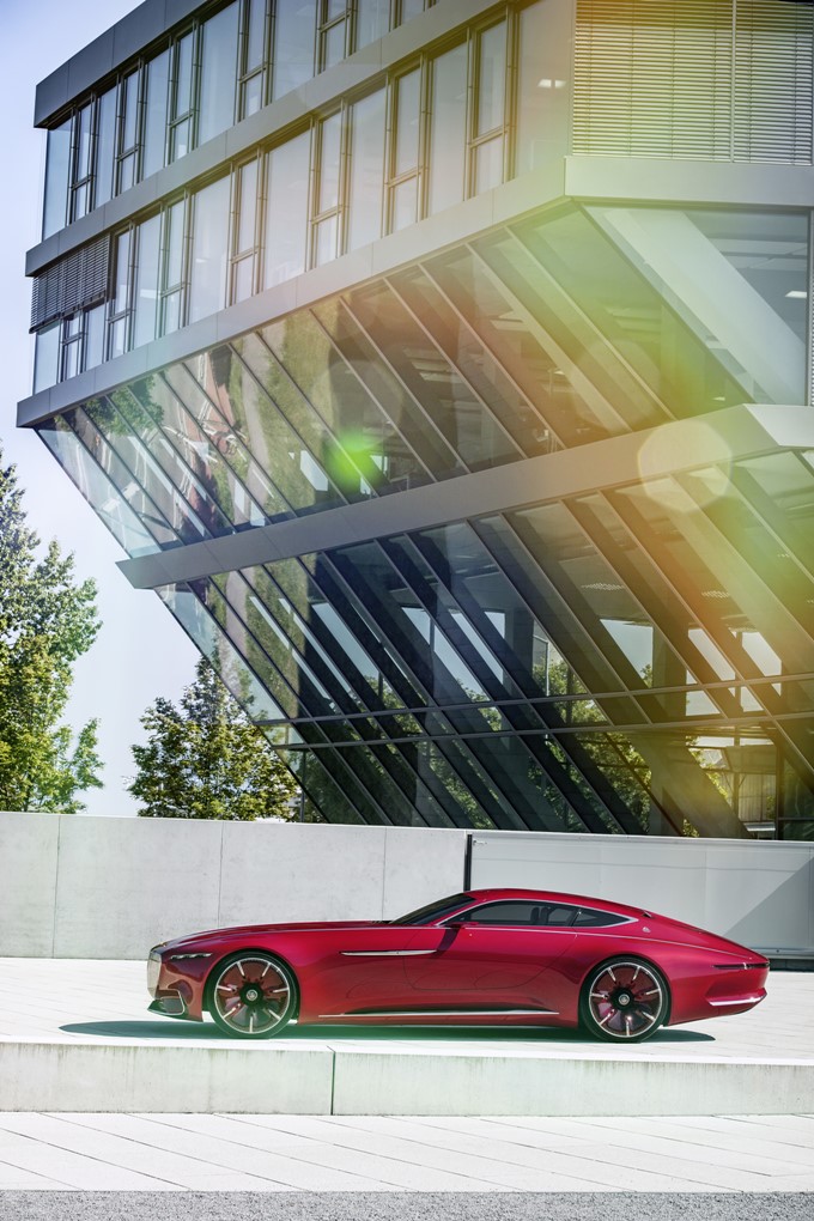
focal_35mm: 70
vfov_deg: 28.8
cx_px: 407
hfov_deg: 19.5
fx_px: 2374
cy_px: 610
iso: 100
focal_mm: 70
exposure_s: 1/320
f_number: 8
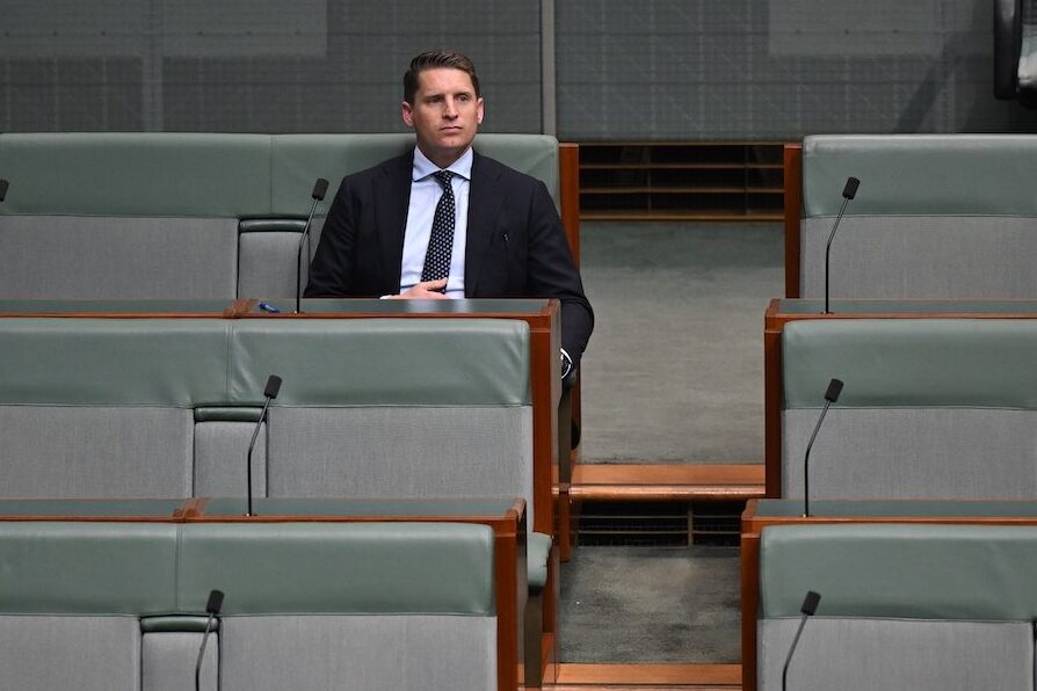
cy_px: 346
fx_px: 5761
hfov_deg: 10.3
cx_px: 518
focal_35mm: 200
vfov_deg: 6.9
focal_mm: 200
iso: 2000
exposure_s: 1/320
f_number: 2.8
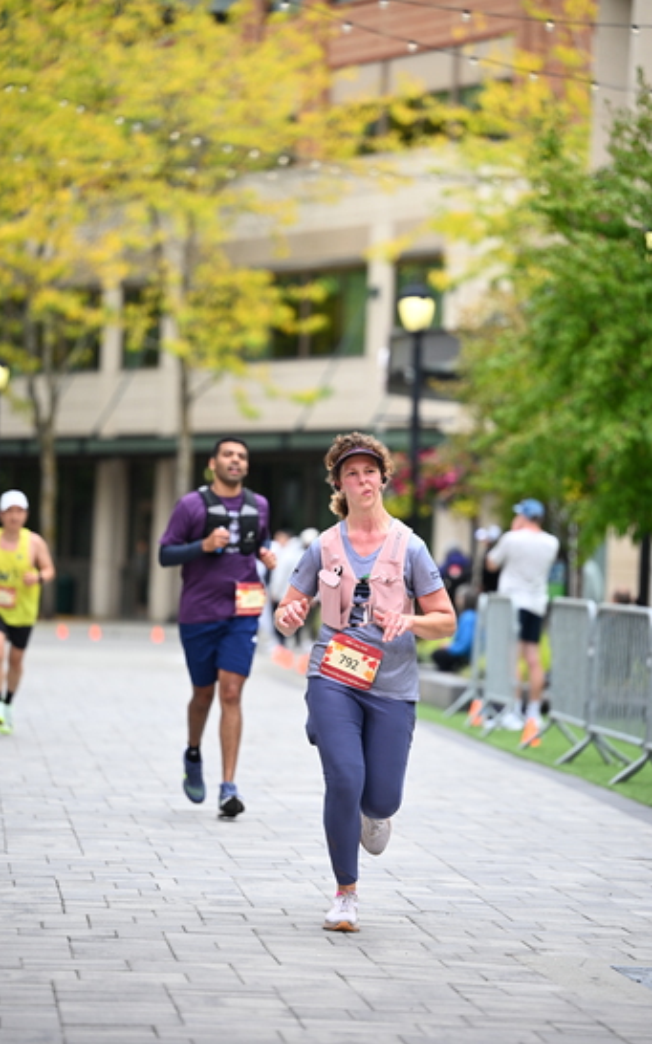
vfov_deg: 13.6
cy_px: 520
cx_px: 339
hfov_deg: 8.5
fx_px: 4381
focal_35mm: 154
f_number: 2.8
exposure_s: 1/2000
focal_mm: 150
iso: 640
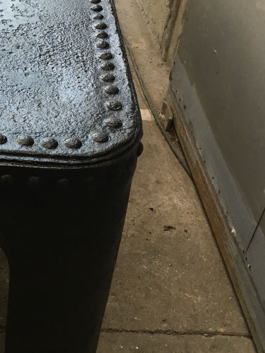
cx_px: 14
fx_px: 582
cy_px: 149
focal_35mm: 57
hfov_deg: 24.7
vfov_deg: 33.7
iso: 50
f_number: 2.2
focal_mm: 4.15
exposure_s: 1/33
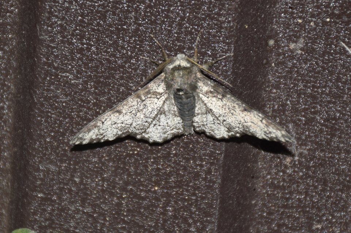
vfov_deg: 6.5
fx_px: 2047
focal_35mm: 210
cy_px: 116
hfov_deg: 9.8
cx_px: 176
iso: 320
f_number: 7.1
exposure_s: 1/60
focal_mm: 140
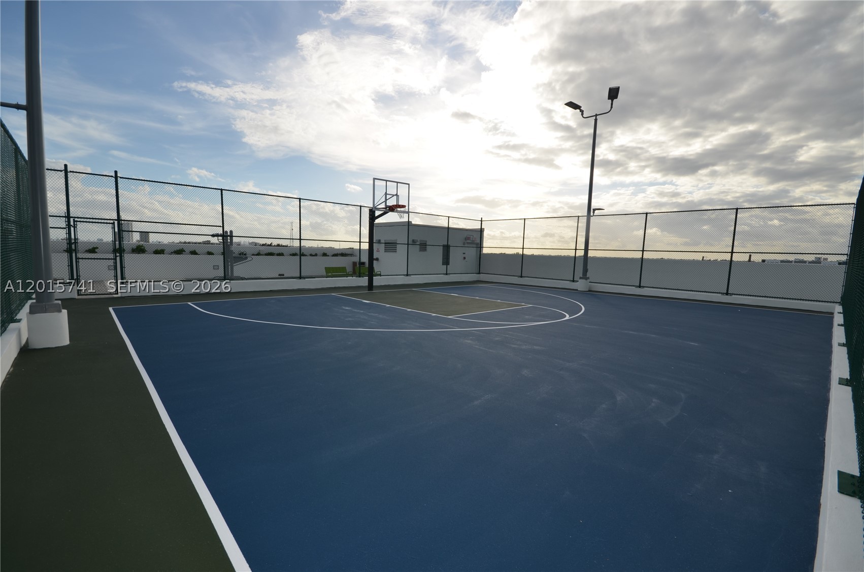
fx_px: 359
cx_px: 432
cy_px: 286
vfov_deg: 77.1
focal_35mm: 15
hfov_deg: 100.5
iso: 100
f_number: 9
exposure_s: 1/250
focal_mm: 10
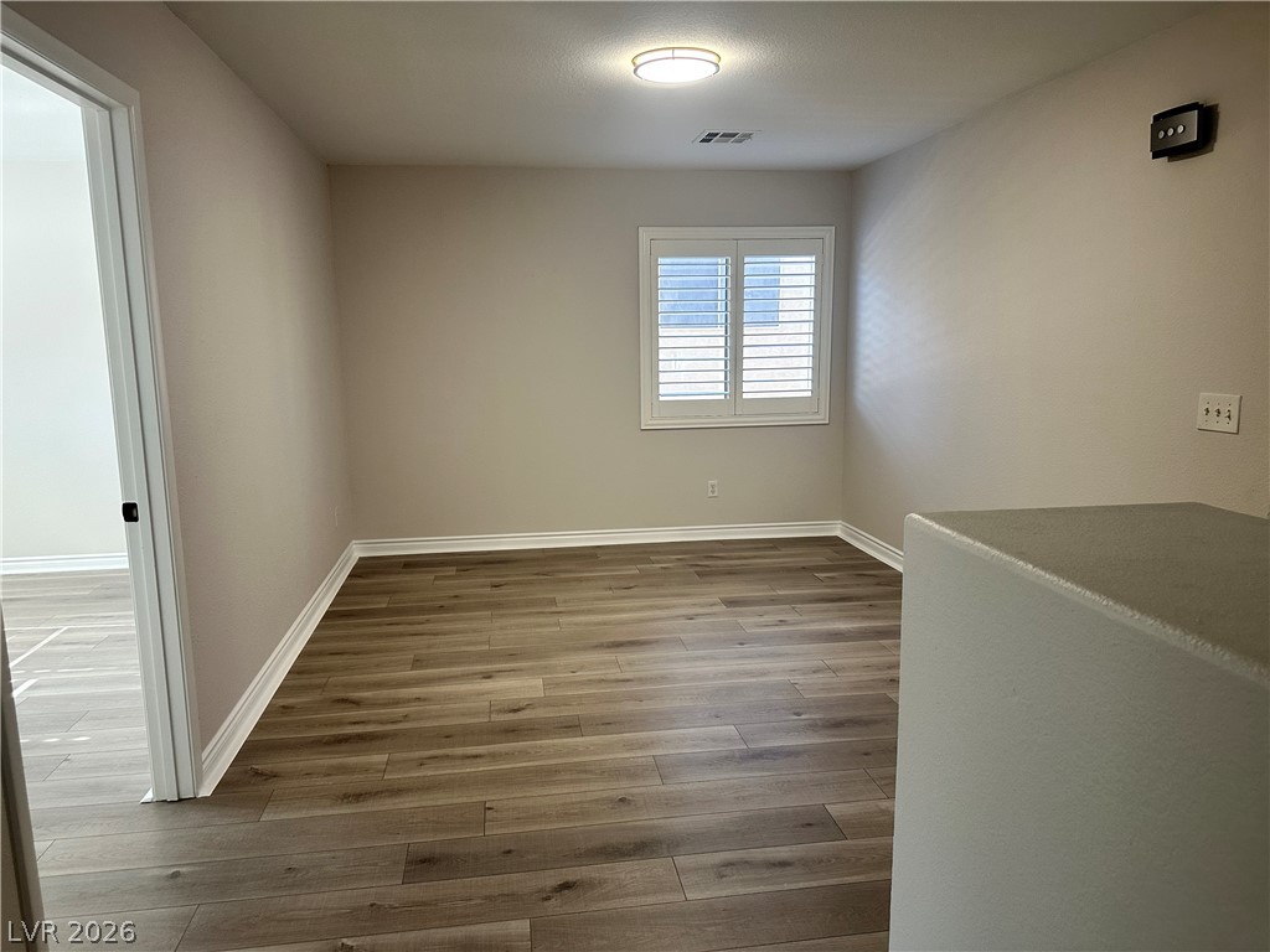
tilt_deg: -9.5
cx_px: 635
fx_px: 881
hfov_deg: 71.6
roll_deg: +0.6
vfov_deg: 56.8
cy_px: 476
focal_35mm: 24
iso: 250
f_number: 1.78
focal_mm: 6.86
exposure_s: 1/115
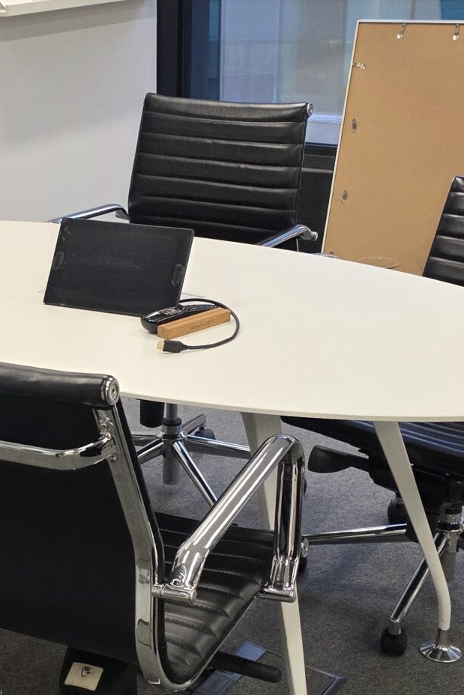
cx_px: 32
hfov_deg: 20.2
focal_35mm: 66
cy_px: 407
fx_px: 1275
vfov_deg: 30.4
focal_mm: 6.3
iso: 250
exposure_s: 1/100
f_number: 1.7
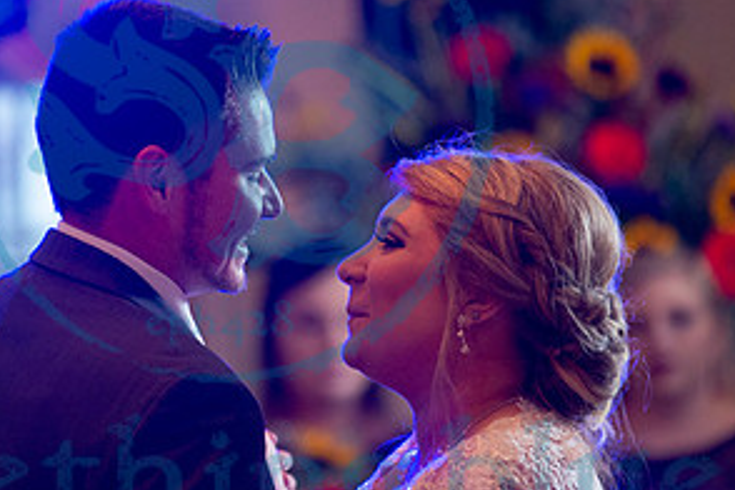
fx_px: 7452
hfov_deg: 5.6
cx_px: 215
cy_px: 204
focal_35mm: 365
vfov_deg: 3.8
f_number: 2.8
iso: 1600
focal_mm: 185
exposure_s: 1/200
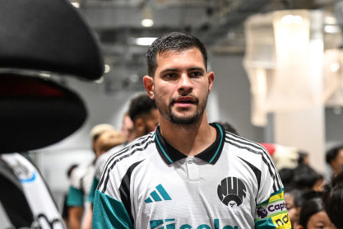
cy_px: 142
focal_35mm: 126
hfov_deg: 16.3
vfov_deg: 10.9
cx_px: 186
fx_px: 1200
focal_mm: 70
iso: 4000
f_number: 2.8
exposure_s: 1/250
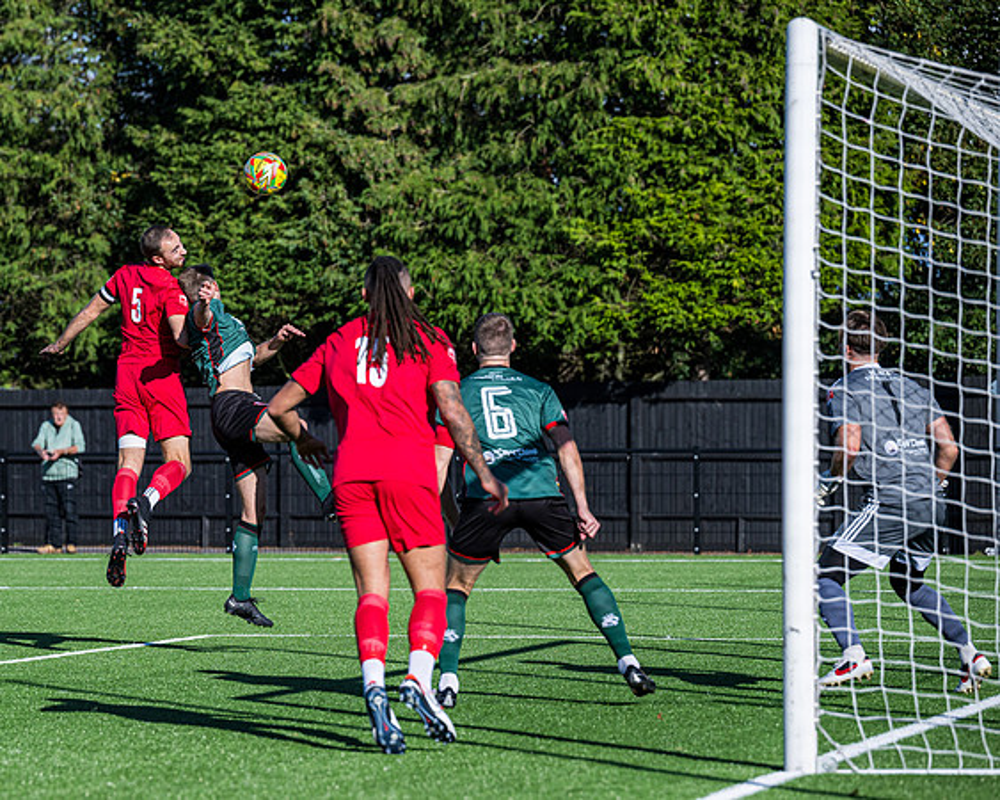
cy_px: 486
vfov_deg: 8.2
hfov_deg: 10.3
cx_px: 259
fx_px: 5556
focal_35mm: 188
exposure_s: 1/3200
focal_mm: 135
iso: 200
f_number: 4
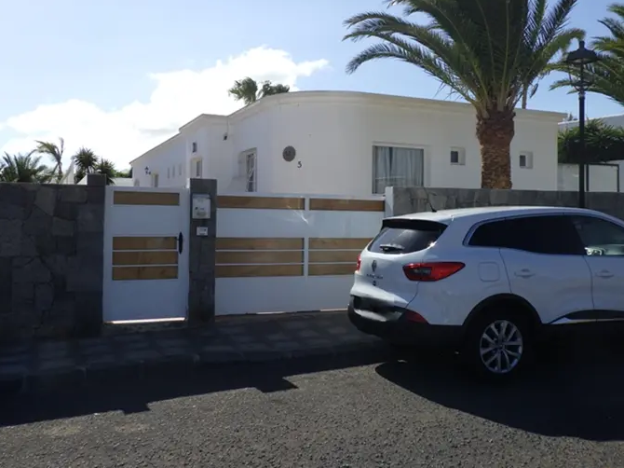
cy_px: 209
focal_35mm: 35
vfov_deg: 40.6
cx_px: 315
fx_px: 631
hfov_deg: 52.6
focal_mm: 5
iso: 125
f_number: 4.2
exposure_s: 1/1250
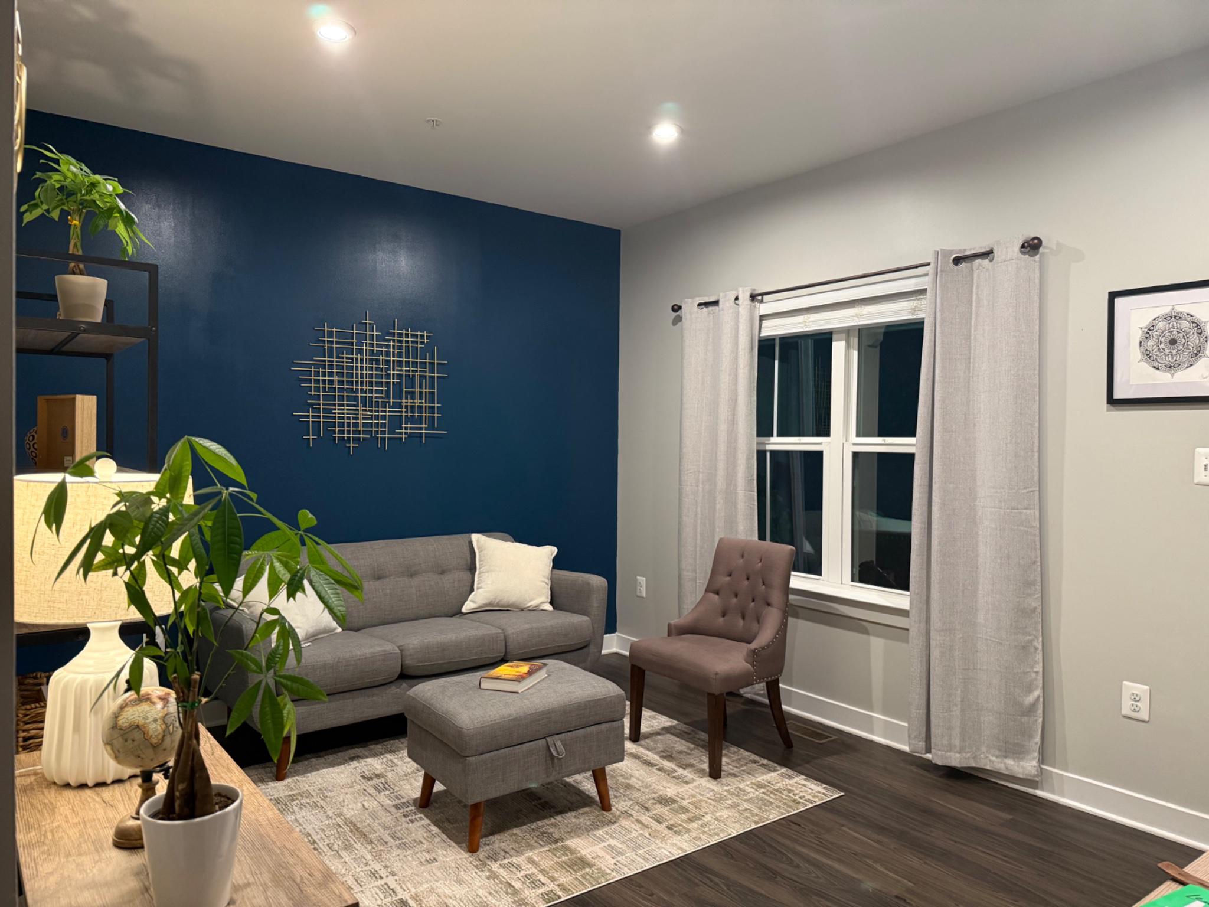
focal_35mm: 24
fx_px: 838
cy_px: 454
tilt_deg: -1.3
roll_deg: -0.9
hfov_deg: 71.6
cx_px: 604
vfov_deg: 56.8
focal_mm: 6.76
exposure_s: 1/60
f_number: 1.78
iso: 320
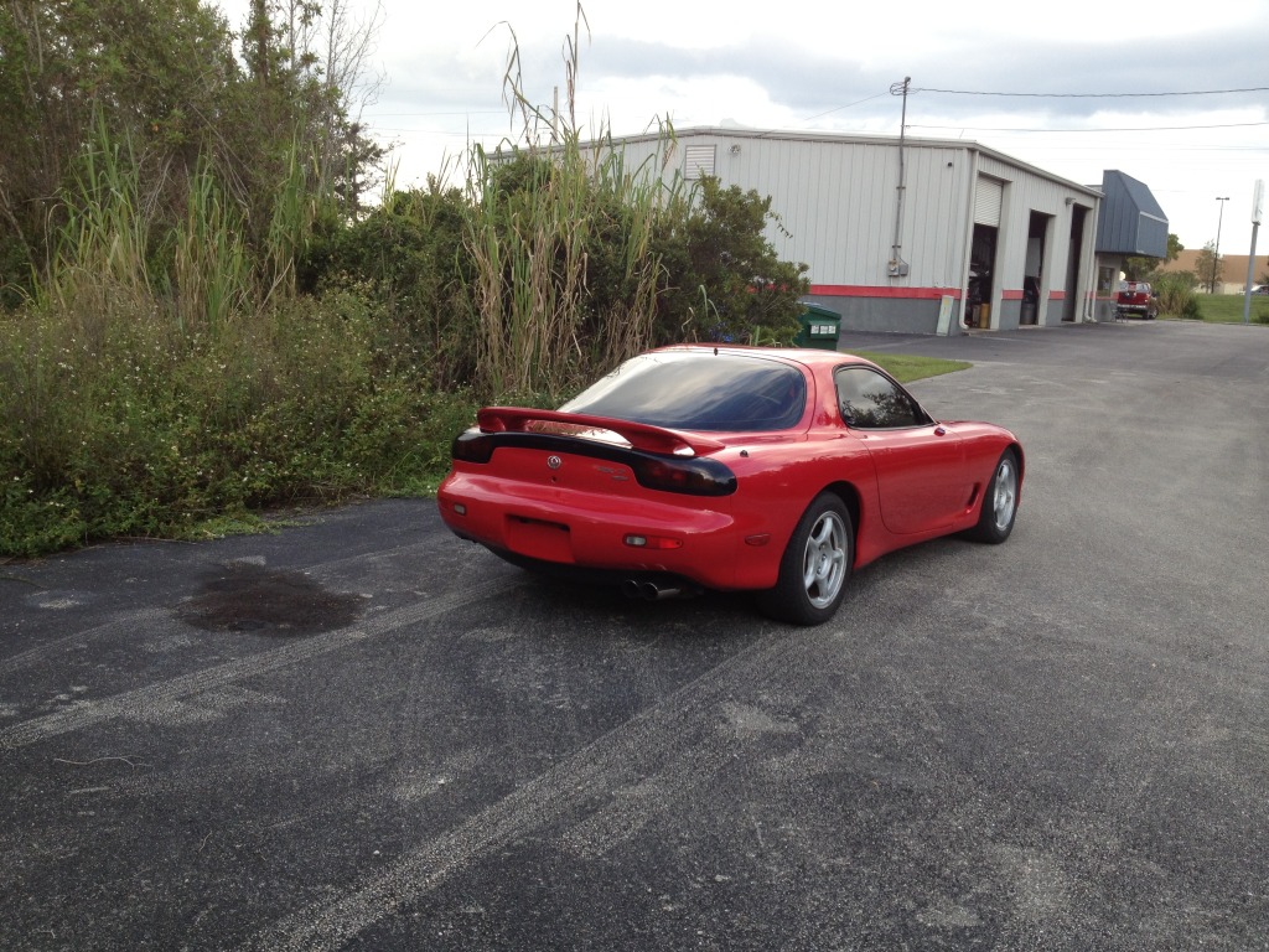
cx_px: 634
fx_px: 1283
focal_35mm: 35
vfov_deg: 40.7
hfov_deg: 52.6
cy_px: 476
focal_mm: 4.3
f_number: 2.4
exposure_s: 1/358
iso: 50
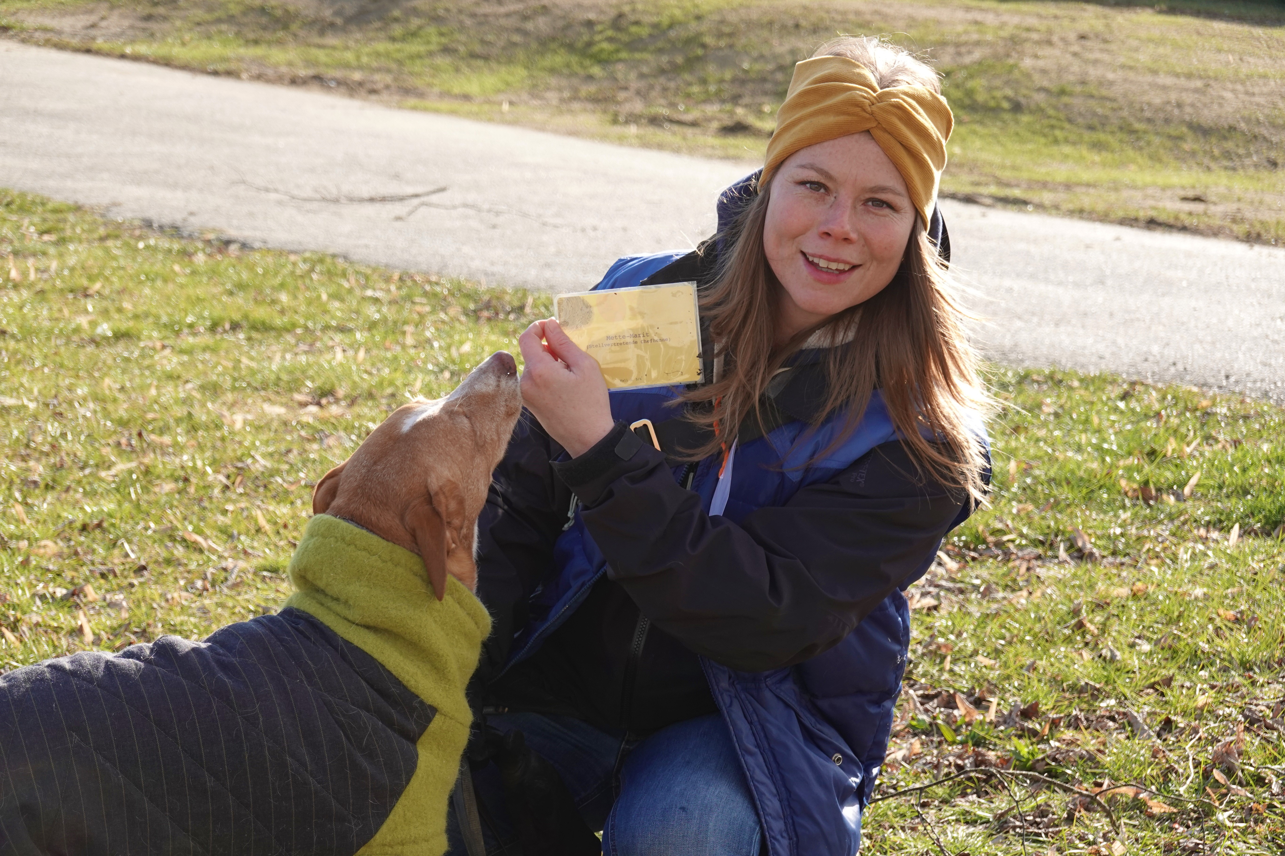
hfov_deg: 20.8
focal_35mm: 98
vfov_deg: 14.0
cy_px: 428
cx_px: 642
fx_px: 3498
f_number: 4
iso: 100
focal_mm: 36
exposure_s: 1/320
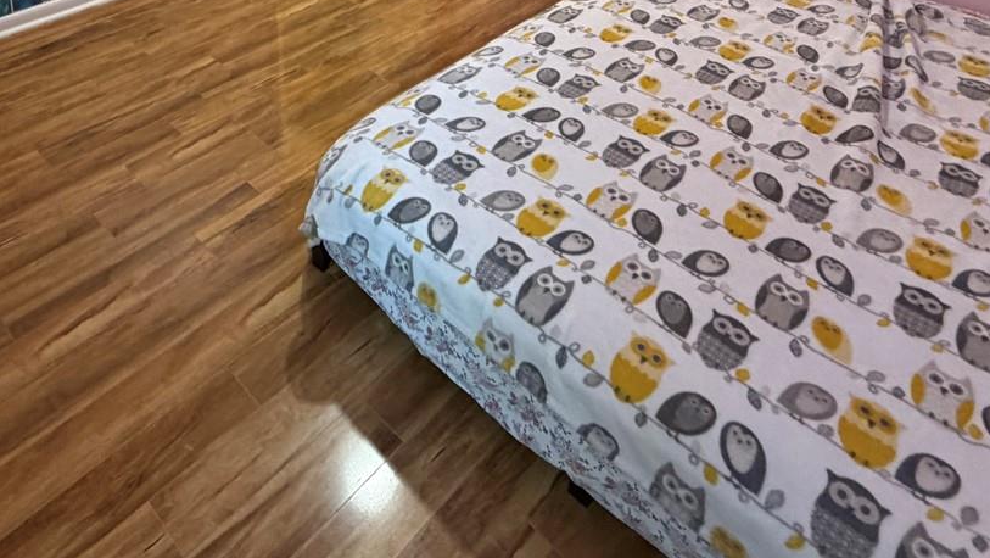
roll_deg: +0.0
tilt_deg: -15.8
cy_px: -152
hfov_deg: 63.3
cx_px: 369
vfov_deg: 31.1
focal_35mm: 30
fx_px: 788
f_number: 2.2
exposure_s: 1/59
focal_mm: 2.22
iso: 320
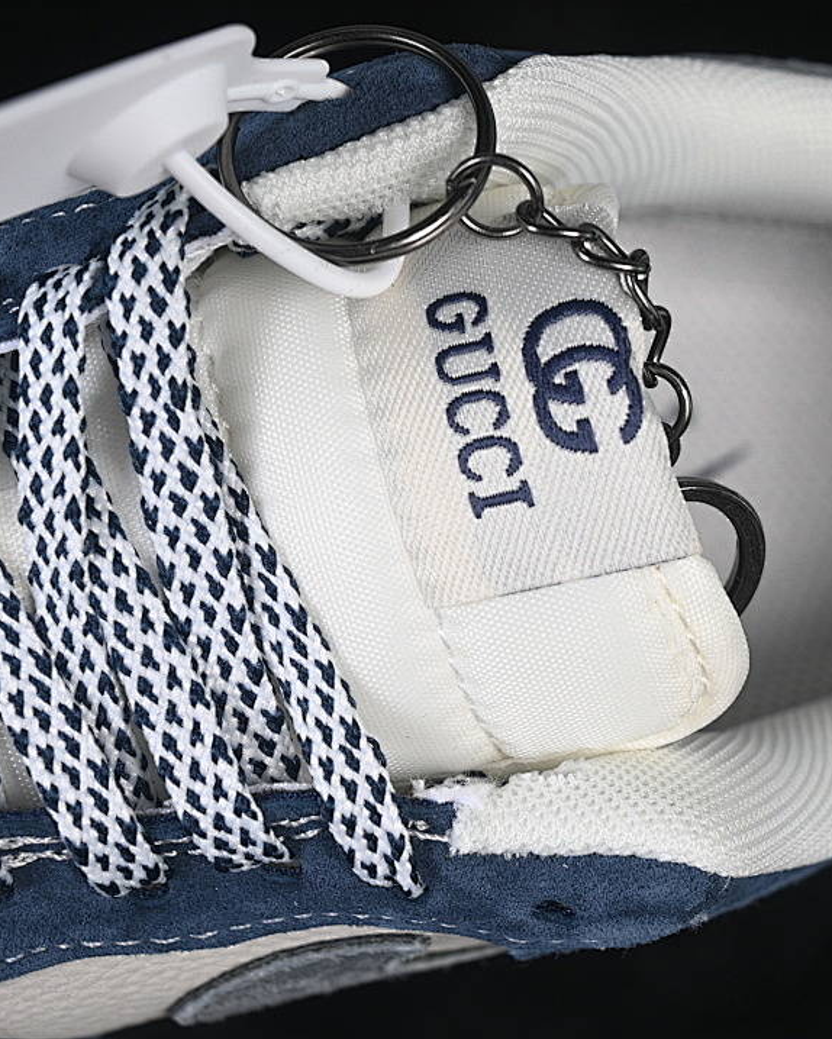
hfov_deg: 14.5
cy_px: 519
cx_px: 430
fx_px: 3261
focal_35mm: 106
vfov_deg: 18.1
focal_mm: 50
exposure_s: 1/60
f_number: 7.1
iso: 160
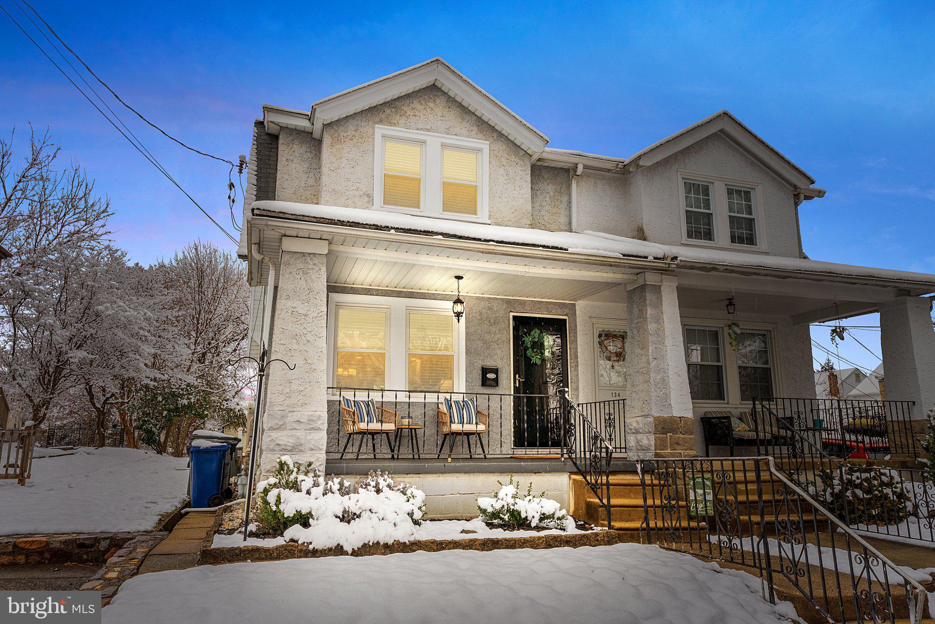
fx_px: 649
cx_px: 468
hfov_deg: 71.5
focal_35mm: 25
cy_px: 312
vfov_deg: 51.3
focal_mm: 25
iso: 500
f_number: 11
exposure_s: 1/80
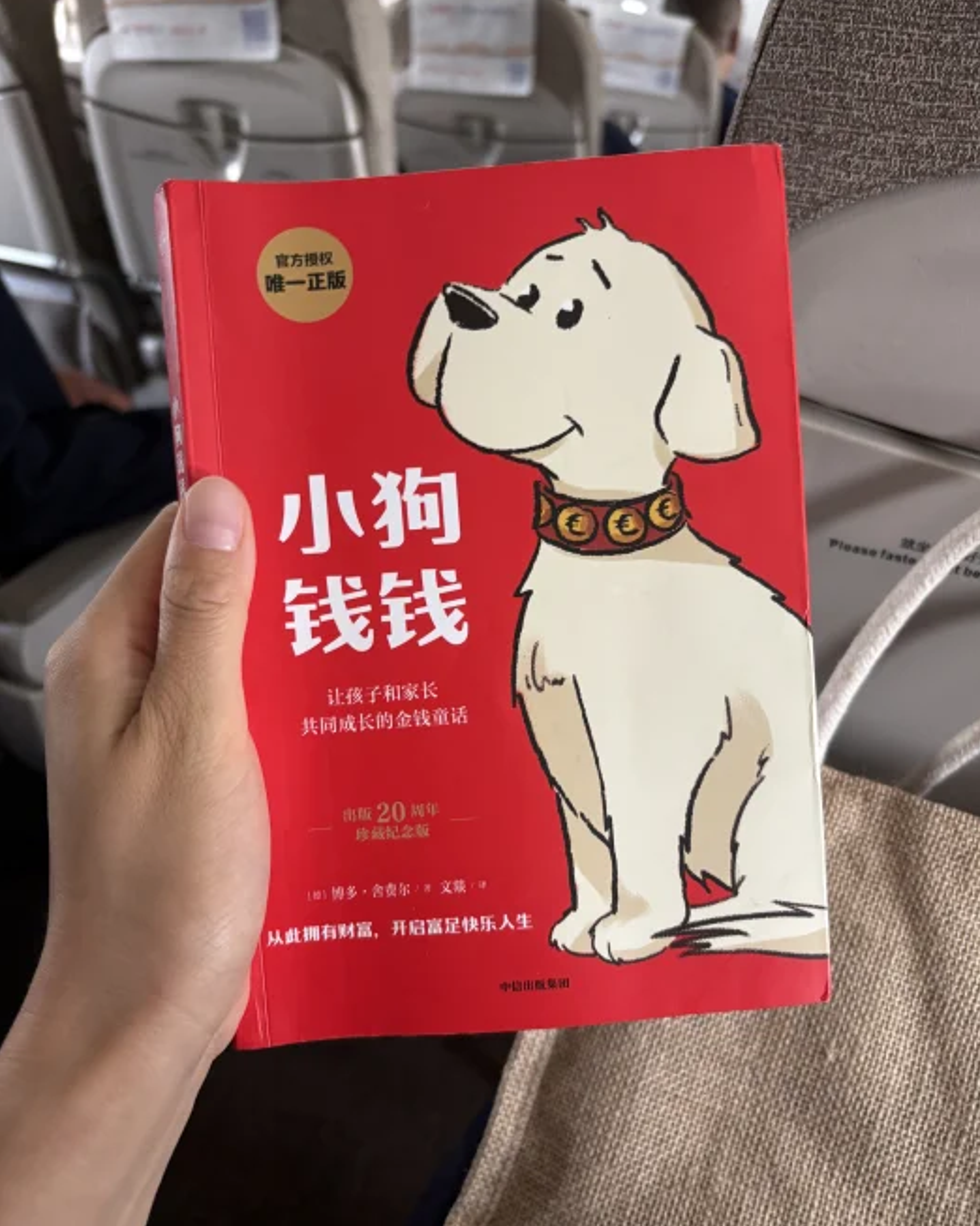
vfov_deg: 62.2
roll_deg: -5.1
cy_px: 635
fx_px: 1016
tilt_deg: -25.0
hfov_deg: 51.5
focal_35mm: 28
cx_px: 503
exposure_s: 1/57
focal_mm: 5.96
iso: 160
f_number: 1.6
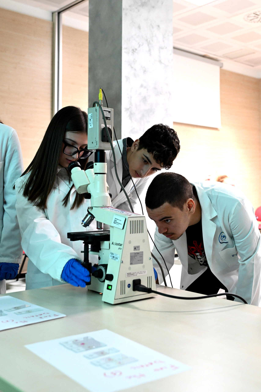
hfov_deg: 36.9
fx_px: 391
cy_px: 196
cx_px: 130
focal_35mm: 36
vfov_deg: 53.1
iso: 2500
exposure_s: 1/30
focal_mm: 36
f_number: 4
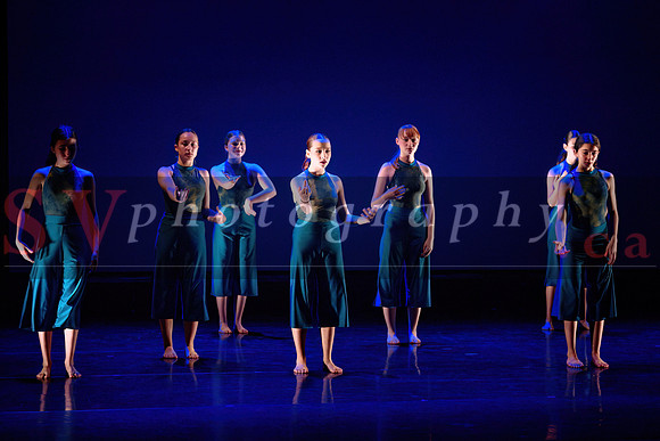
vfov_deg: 12.3
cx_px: 352
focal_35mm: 112
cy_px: 182
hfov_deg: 18.3
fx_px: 2048
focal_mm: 95
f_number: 2.8
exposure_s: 1/200
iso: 1600
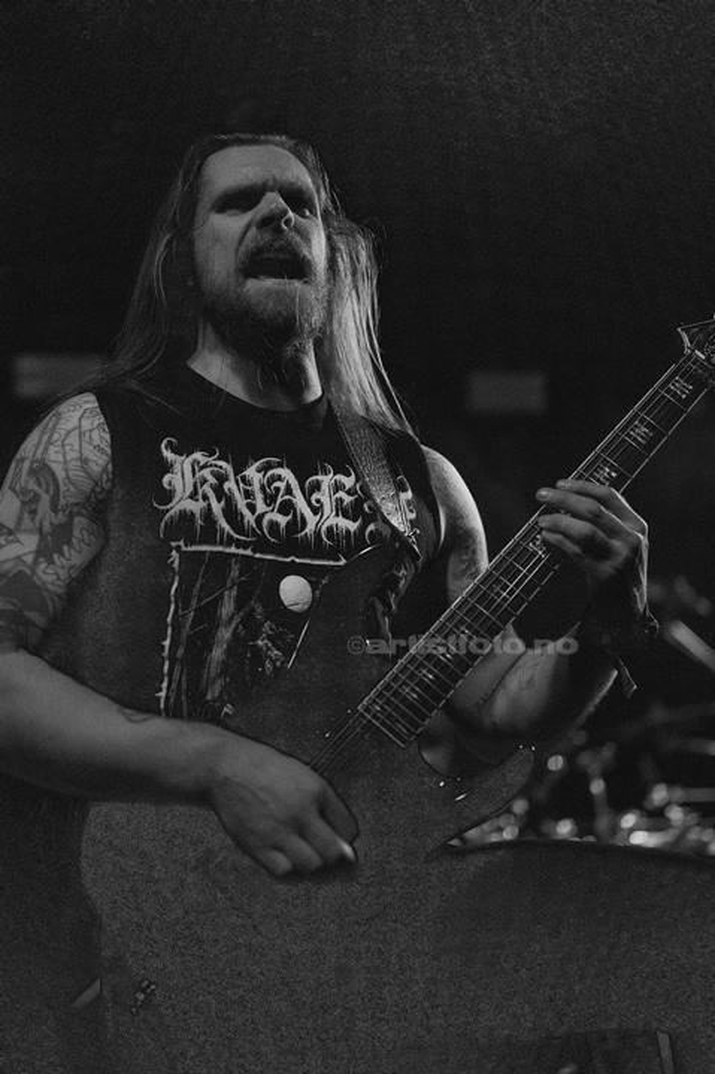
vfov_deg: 39.6
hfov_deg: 27.0
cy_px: 537
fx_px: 1492
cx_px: 358
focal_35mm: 50
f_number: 1.8
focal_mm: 50
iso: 2000
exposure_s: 1/640
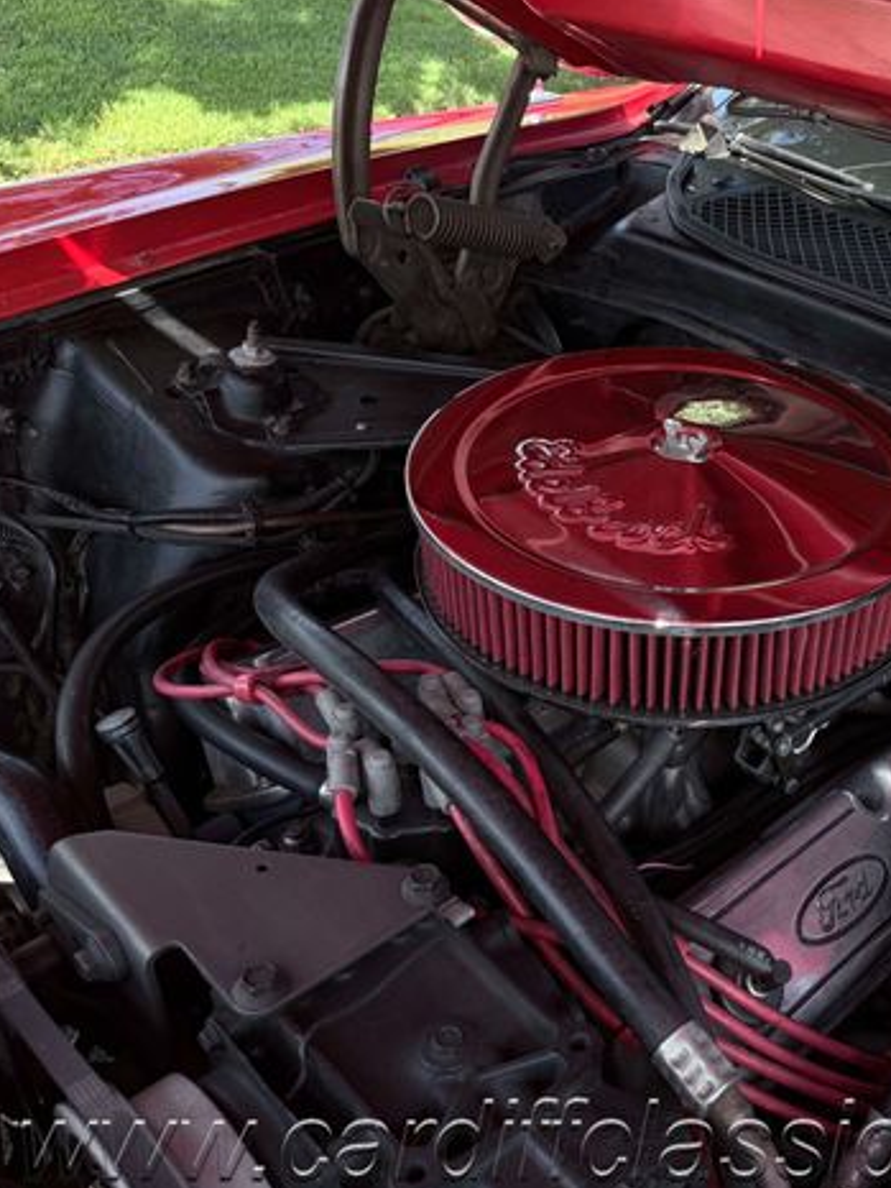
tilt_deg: -34.4
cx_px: 748
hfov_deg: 40.7
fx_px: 1132
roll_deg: -7.7
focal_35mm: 33
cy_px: 593
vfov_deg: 55.3
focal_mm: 6.76
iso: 100
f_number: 1.78
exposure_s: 1/796
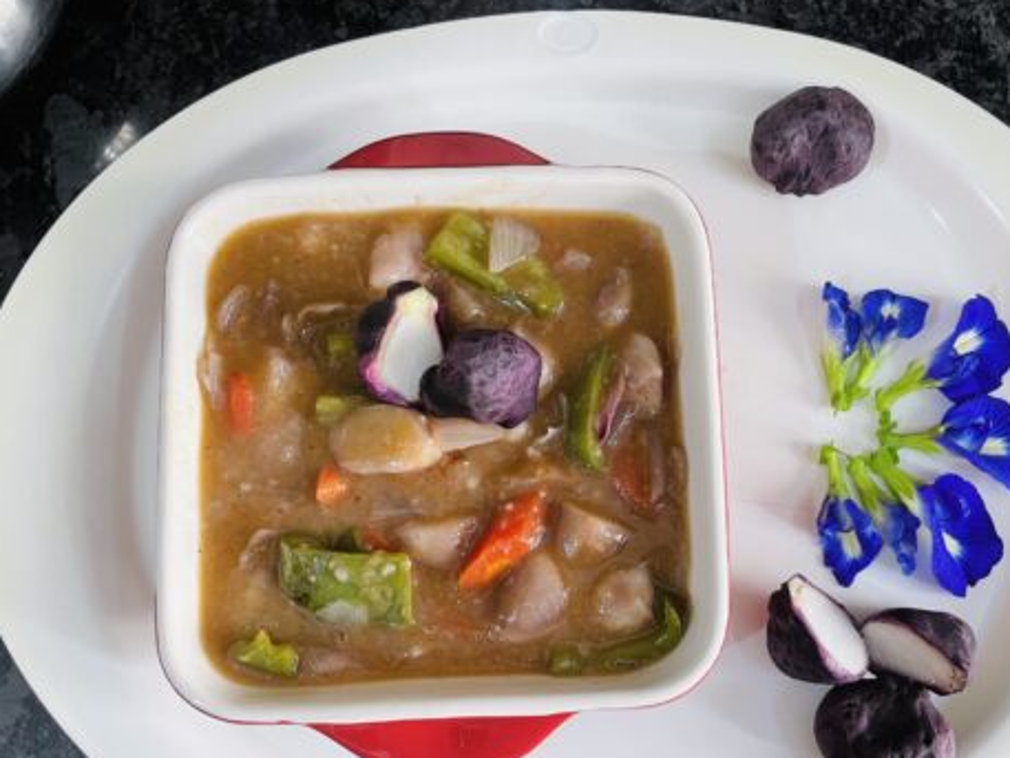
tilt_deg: -82.0
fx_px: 963
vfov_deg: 42.7
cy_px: 467
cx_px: 568
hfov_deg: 55.2
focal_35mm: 33
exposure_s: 1/50
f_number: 1.6
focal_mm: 4.2
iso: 80
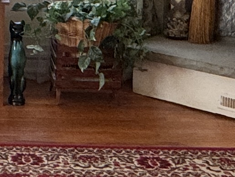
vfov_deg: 13.2
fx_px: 747
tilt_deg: -8.7
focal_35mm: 110
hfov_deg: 16.6
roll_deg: +0.6
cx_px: -96
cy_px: -19
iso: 200
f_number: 2.2
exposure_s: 1/120
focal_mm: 2.22
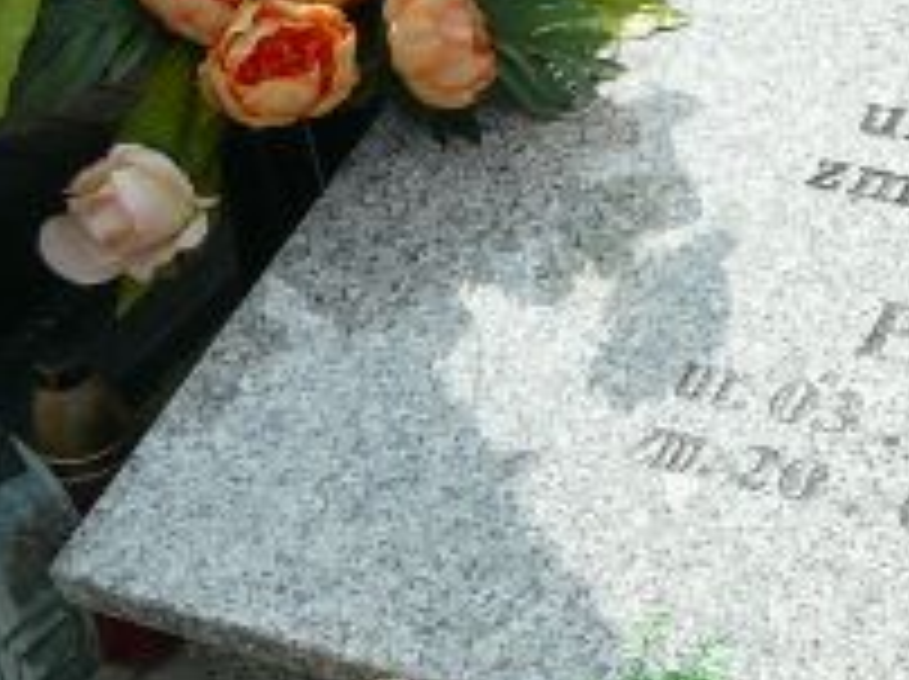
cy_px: 513
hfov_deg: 16.9
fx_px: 2911
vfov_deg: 13.3
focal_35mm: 111
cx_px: 1107
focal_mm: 5.2
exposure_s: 1/400
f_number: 5
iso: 80
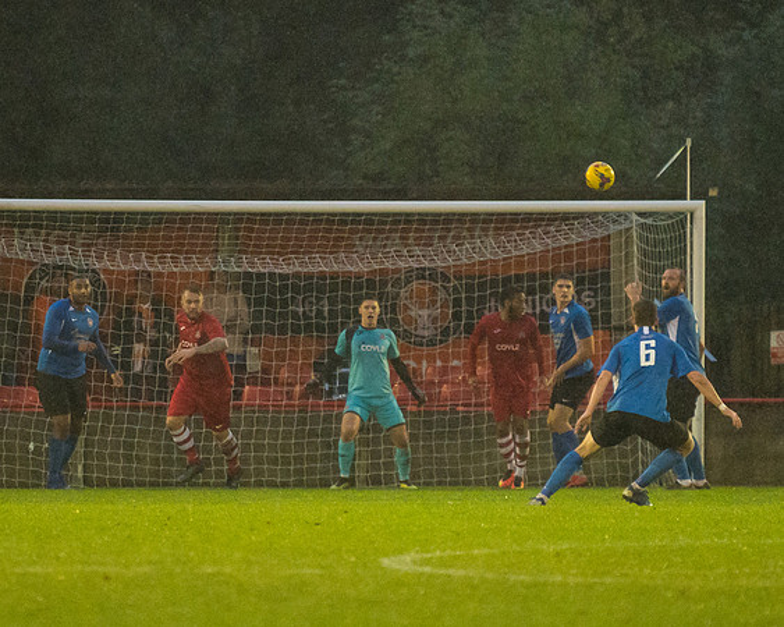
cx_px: 382
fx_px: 11952
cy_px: 278
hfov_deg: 3.8
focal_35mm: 515
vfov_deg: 3.0
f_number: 2.8
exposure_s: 1/1000
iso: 5000
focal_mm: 200
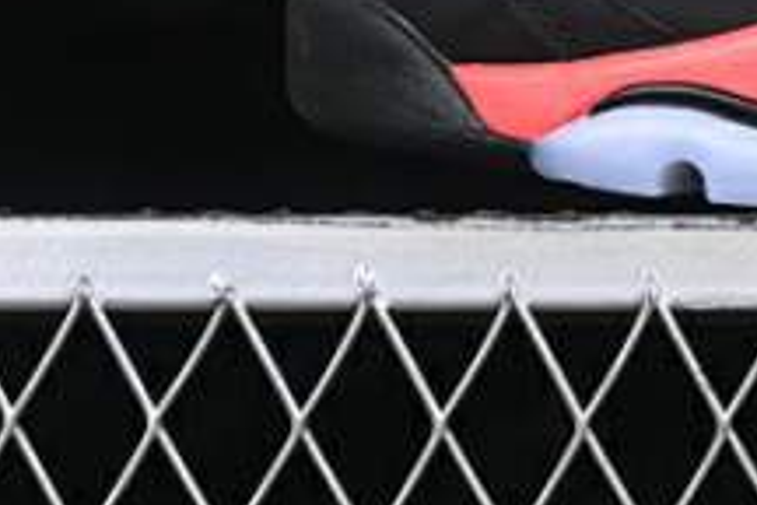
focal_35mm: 254
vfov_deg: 5.3
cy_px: -319
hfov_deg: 7.9
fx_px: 5341
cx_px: 1206
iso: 160
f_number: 6.3
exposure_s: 1/50
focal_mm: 50
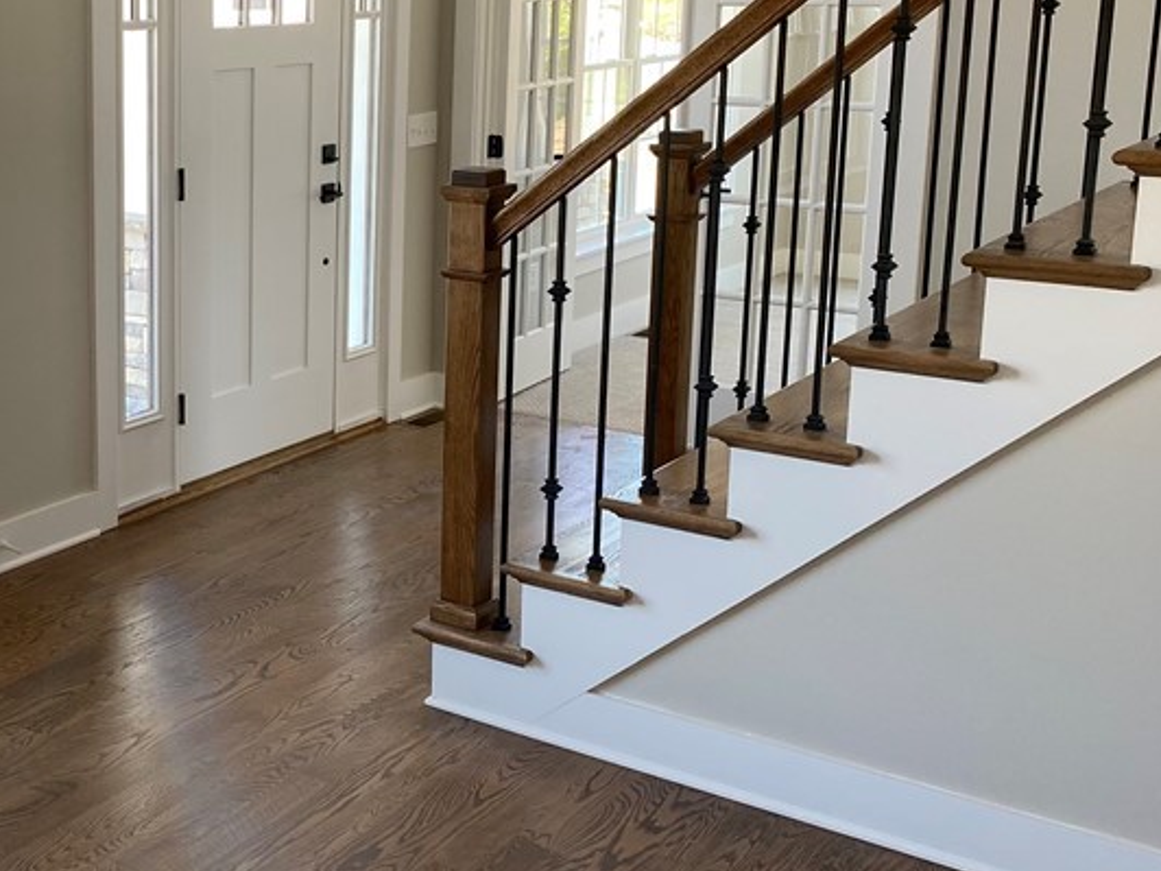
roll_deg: +0.5
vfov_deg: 28.9
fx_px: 1677
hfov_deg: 36.3
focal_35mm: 50
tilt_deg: -10.5
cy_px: 277
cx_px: 157
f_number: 1.8
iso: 64
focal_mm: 4.25
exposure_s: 1/120
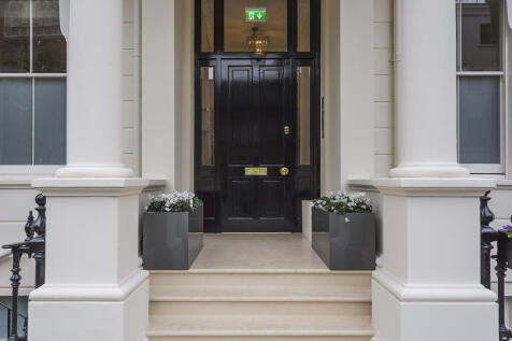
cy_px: 170
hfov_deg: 67.4
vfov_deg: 47.9
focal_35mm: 27
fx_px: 384
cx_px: 256
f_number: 5
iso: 200
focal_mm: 18
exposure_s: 1/200
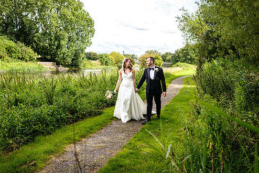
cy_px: 72
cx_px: 111
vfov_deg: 44.9
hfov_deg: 63.3
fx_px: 209
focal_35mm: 29
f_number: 2.5
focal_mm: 16
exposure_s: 1/1000
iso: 200
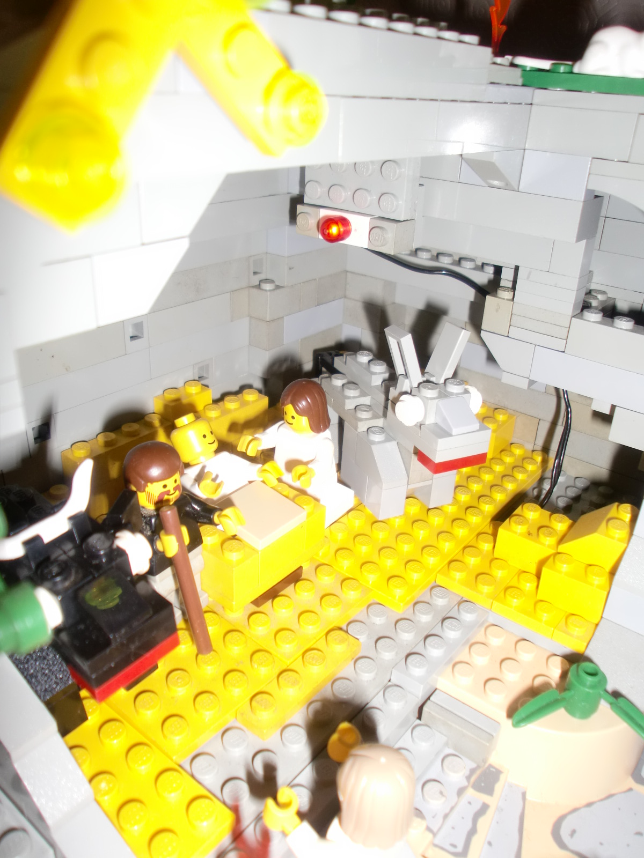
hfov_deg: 49.7
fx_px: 695
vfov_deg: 63.4
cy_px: 429
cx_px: 322
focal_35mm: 28
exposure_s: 1/60
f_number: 2.6
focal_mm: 4.65
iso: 64
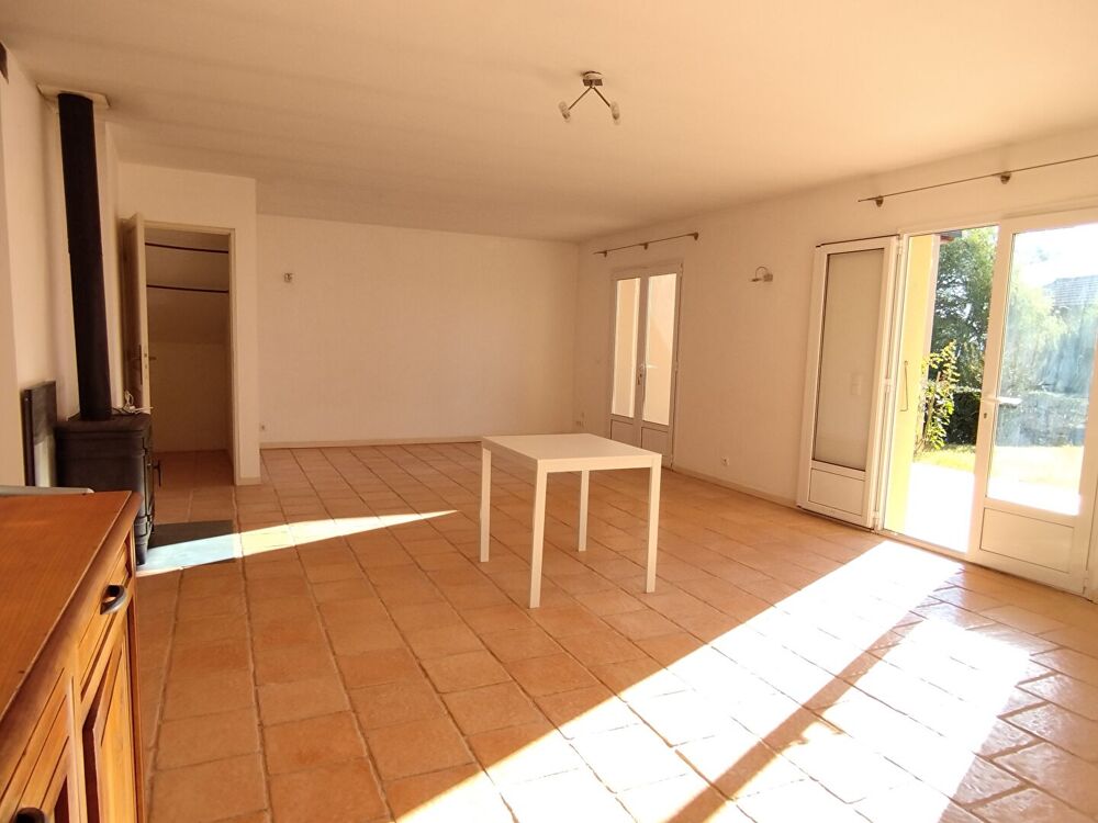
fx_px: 508
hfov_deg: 94.5
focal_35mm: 16
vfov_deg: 78.1
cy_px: 412
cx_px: 549
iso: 50
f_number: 2.2
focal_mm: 1.65
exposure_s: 1/167
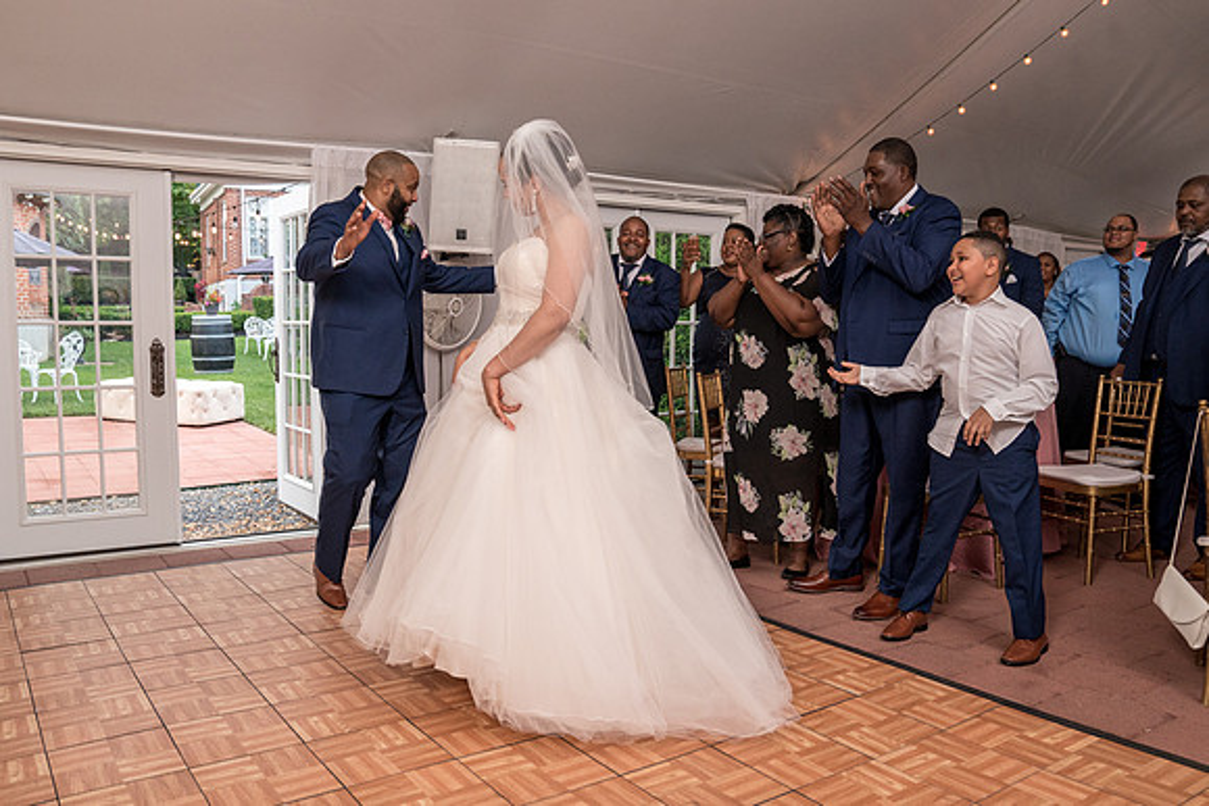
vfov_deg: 47.0
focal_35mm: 28
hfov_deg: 66.2
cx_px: 575
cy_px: 421
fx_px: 927
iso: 2000
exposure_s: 1/200
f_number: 4
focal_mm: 24
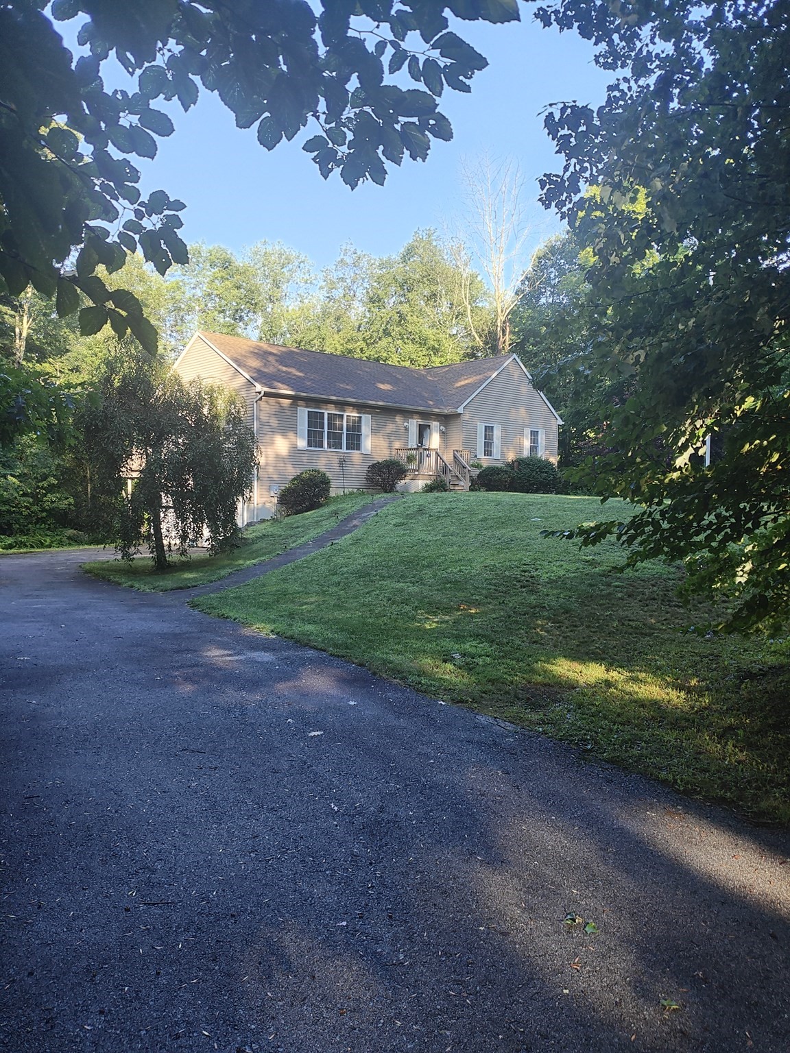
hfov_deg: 54.9
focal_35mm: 25
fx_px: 761
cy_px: 526
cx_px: 395
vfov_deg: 69.4
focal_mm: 4.15
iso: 100
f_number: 1.5
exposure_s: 1/376
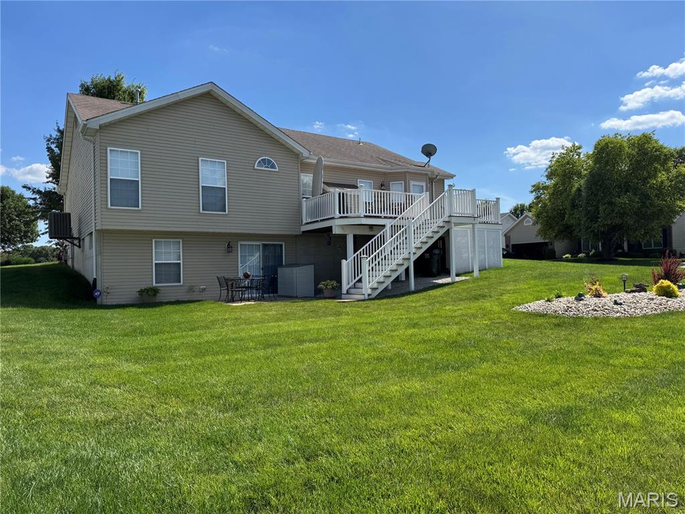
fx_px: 475
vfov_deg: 56.8
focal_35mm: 24
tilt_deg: +1.3
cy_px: 257
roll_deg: +1.6
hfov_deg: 71.6
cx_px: 342
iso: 80
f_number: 1.78
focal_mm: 6.76
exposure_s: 1/4950
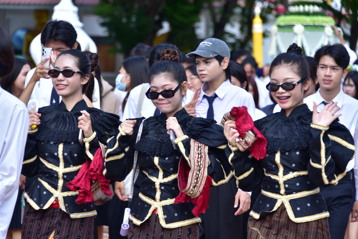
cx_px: 178
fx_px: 1899
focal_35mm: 191
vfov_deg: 7.2
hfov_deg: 10.8
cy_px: 119
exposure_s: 1/200
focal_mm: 190
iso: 125
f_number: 6.3
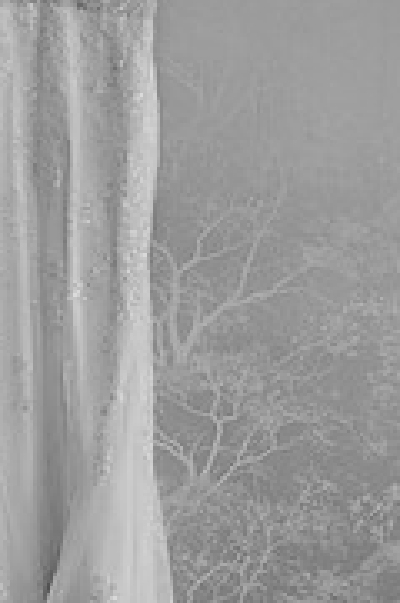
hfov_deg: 15.6
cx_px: 108
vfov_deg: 23.4
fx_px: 1455
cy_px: 356
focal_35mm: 87
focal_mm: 35
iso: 560
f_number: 2.8
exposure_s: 1/200
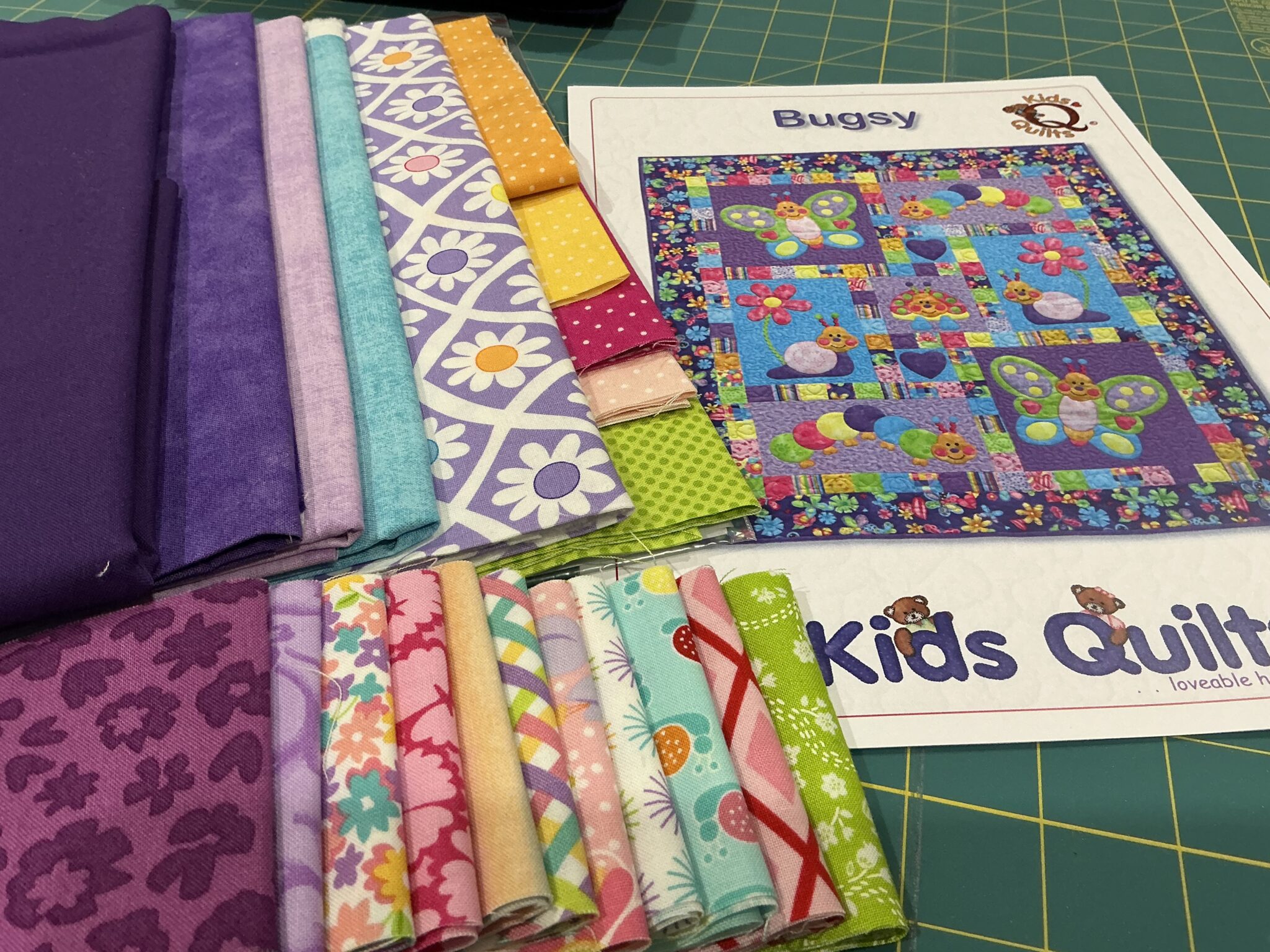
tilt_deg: -44.3
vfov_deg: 49.7
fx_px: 1027
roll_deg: -0.2
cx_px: 635
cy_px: 476
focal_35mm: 28
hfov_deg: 63.4
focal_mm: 3
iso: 80
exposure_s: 1/50
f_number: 1.8
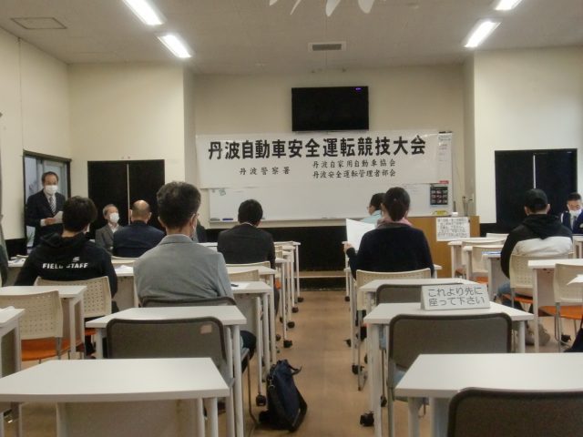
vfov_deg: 30.3
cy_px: 218
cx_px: 292
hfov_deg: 39.7
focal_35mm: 48
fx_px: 808
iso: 500
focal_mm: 7.91
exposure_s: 1/60
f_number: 3.4
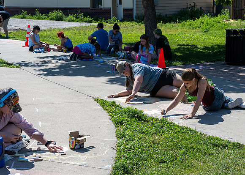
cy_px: 81
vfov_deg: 18.1
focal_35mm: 79
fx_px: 548
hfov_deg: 25.2
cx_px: 141
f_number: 13
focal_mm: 70
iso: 200
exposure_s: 1/200
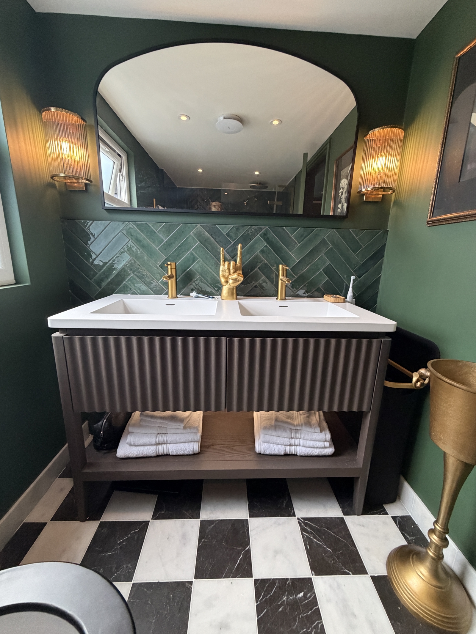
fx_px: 257
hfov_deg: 85.7
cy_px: 317
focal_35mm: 14
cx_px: 238
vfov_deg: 102.1
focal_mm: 2.22
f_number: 2.2
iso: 400
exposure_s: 1/50
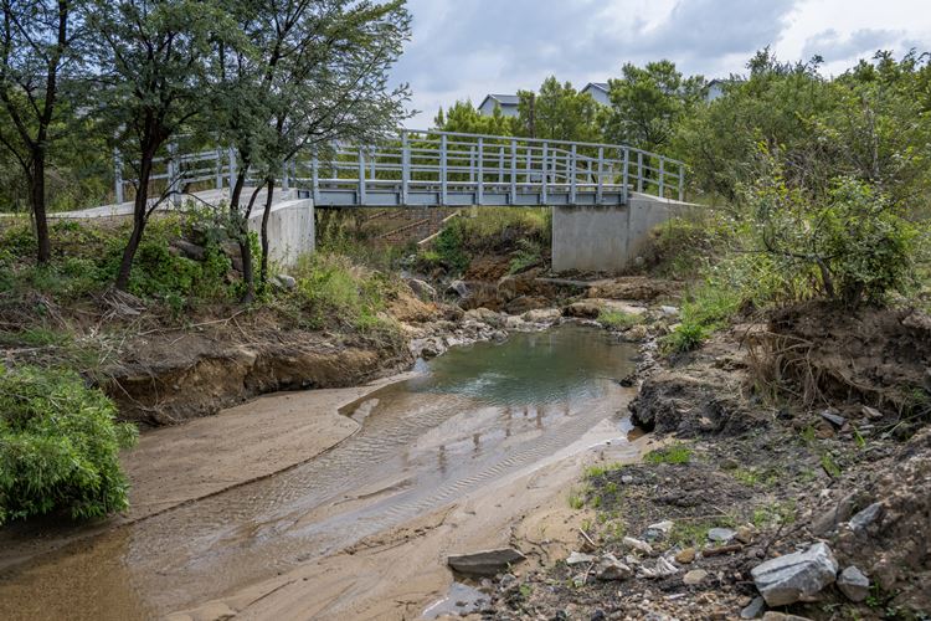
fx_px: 815
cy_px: 310
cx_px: 466
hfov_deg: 59.5
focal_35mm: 32
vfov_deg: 41.7
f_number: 4
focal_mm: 31.5
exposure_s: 1/1600
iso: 320
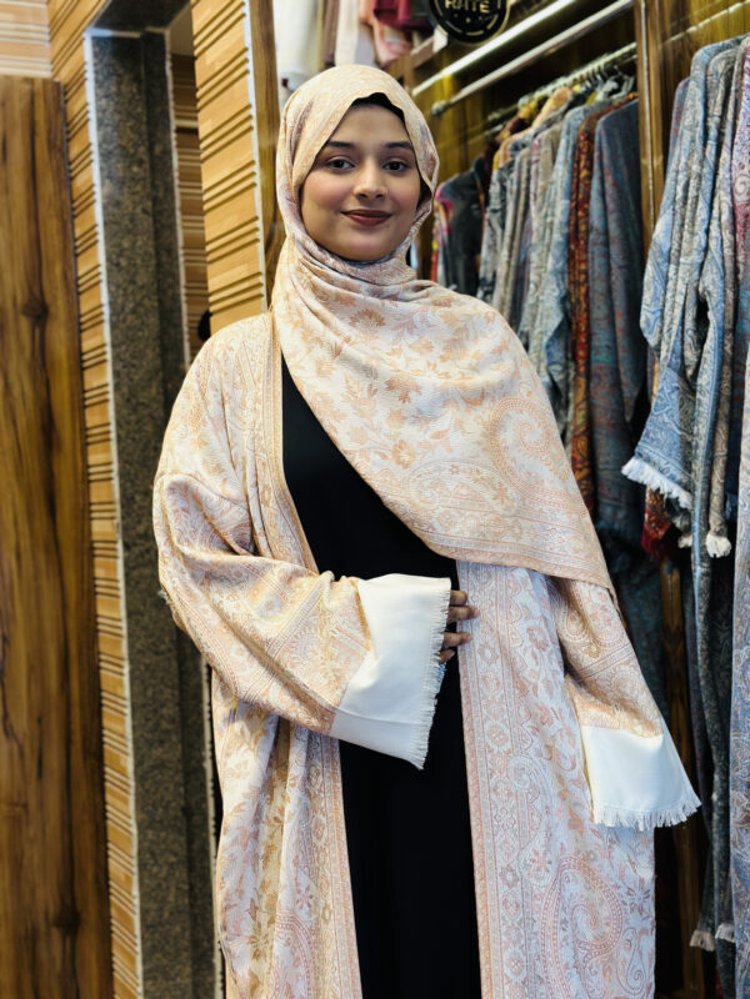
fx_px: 1387
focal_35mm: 48
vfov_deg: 39.7
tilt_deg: +0.1
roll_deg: +1.7
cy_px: 500
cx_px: 375
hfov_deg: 30.3
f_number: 1.78
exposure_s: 1/133
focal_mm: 6.86
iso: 64
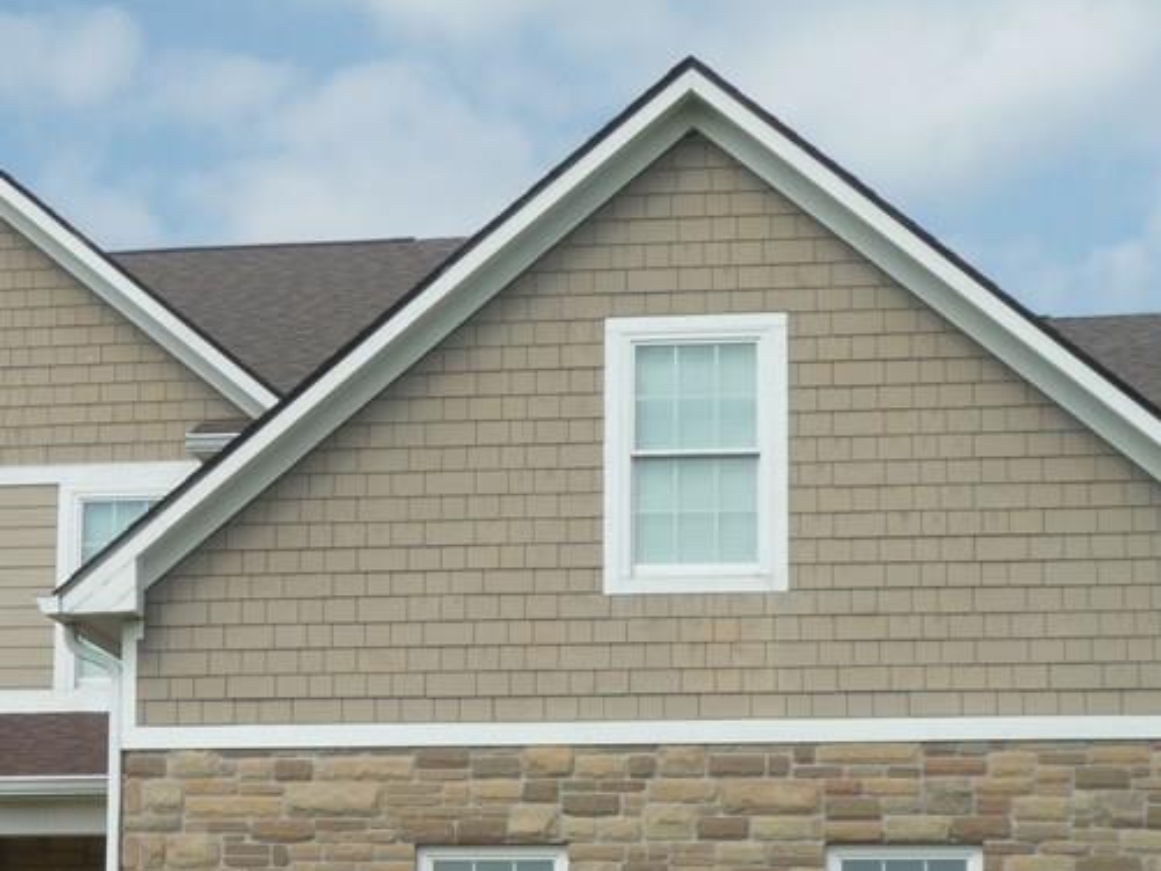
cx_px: 260
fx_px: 3221
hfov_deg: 20.2
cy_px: 771
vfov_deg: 15.2
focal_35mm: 96
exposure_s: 1/1000
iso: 100
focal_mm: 8.3
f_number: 5
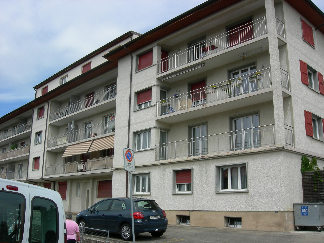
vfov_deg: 39.7
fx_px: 337
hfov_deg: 51.4
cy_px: 122
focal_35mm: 36
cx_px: 162
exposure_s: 1/334
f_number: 6
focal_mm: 7.5
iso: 64
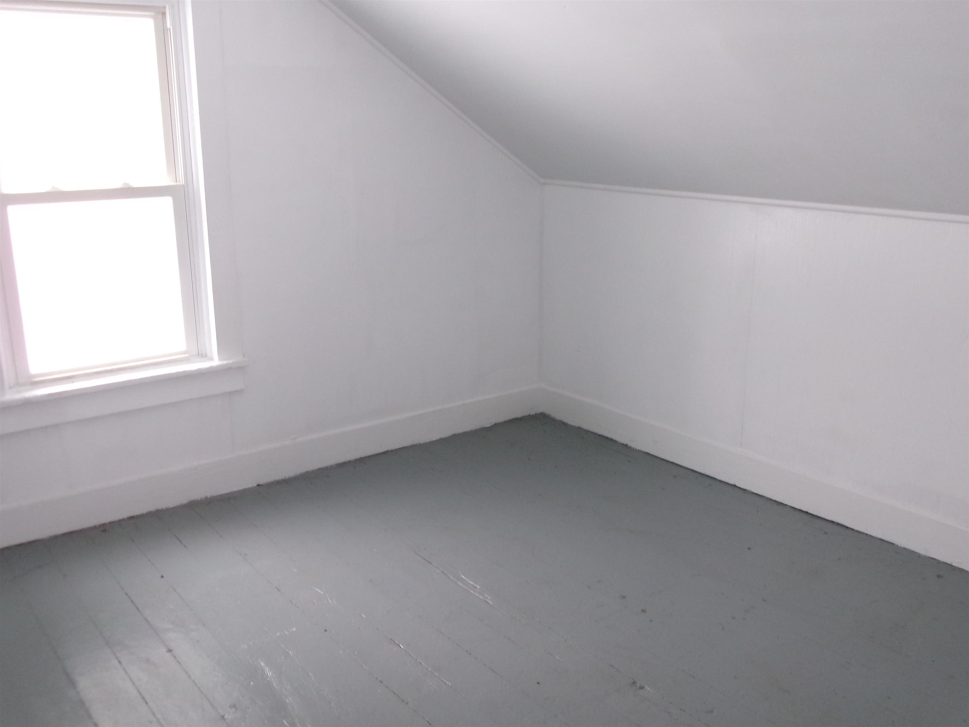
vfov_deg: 39.7
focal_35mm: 36
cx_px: 484
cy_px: 364
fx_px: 1008
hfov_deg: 51.4
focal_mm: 6.4
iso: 281
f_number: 4.5
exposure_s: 1/34
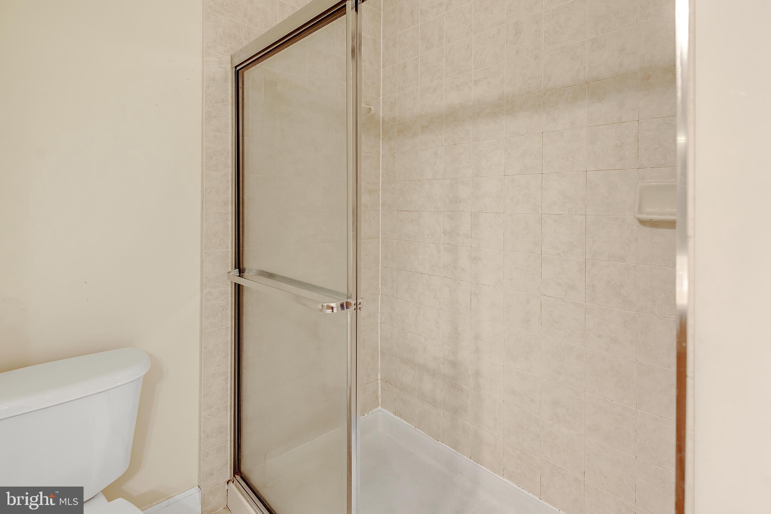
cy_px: 257
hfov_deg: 90.0
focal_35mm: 18
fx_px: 386
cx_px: 386
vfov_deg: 67.4
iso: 250
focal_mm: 18
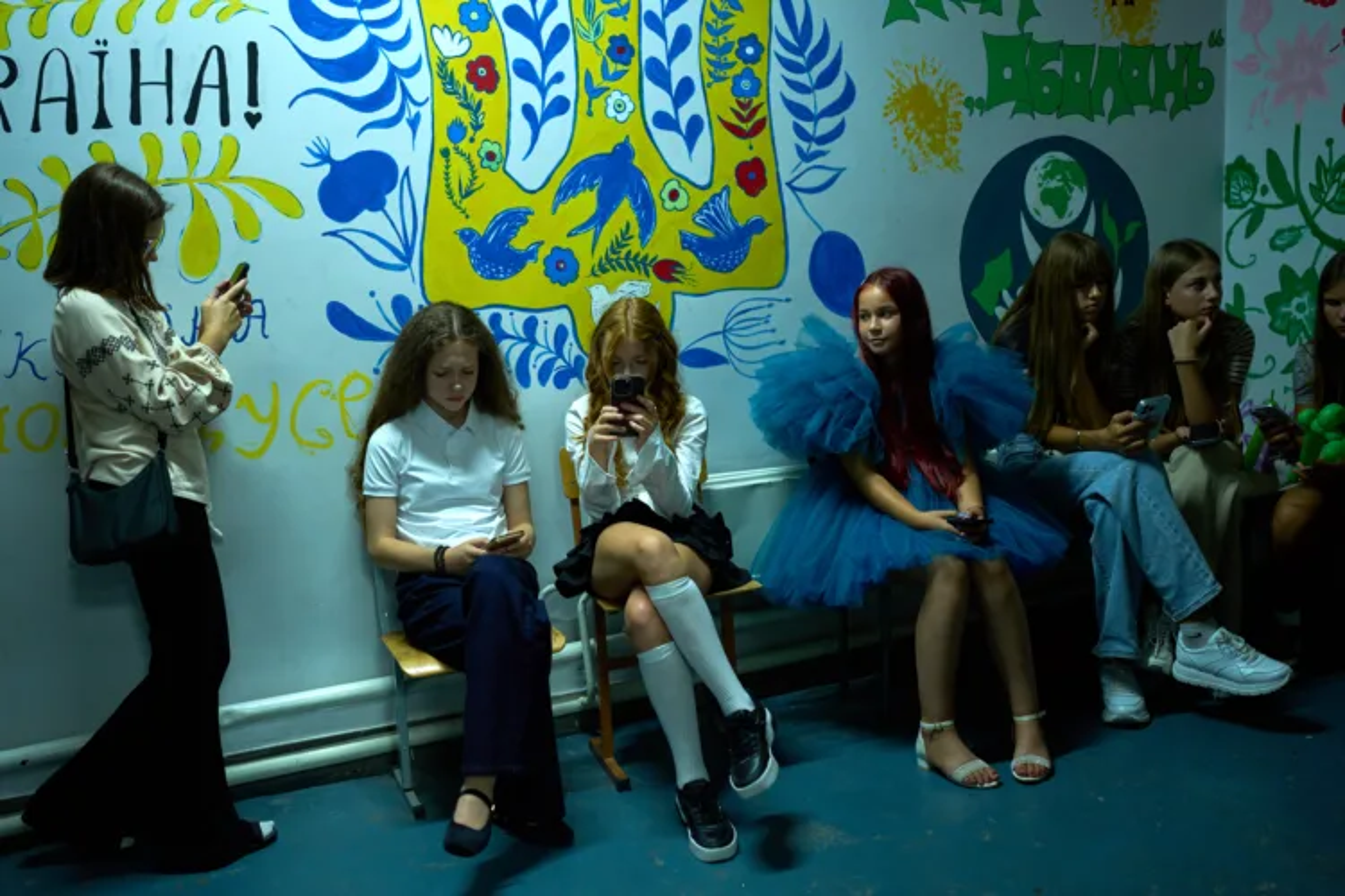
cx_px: 672
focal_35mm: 35
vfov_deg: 37.9
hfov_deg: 54.4
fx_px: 1308
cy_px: 448
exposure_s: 1/250
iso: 500
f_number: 1.4
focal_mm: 35
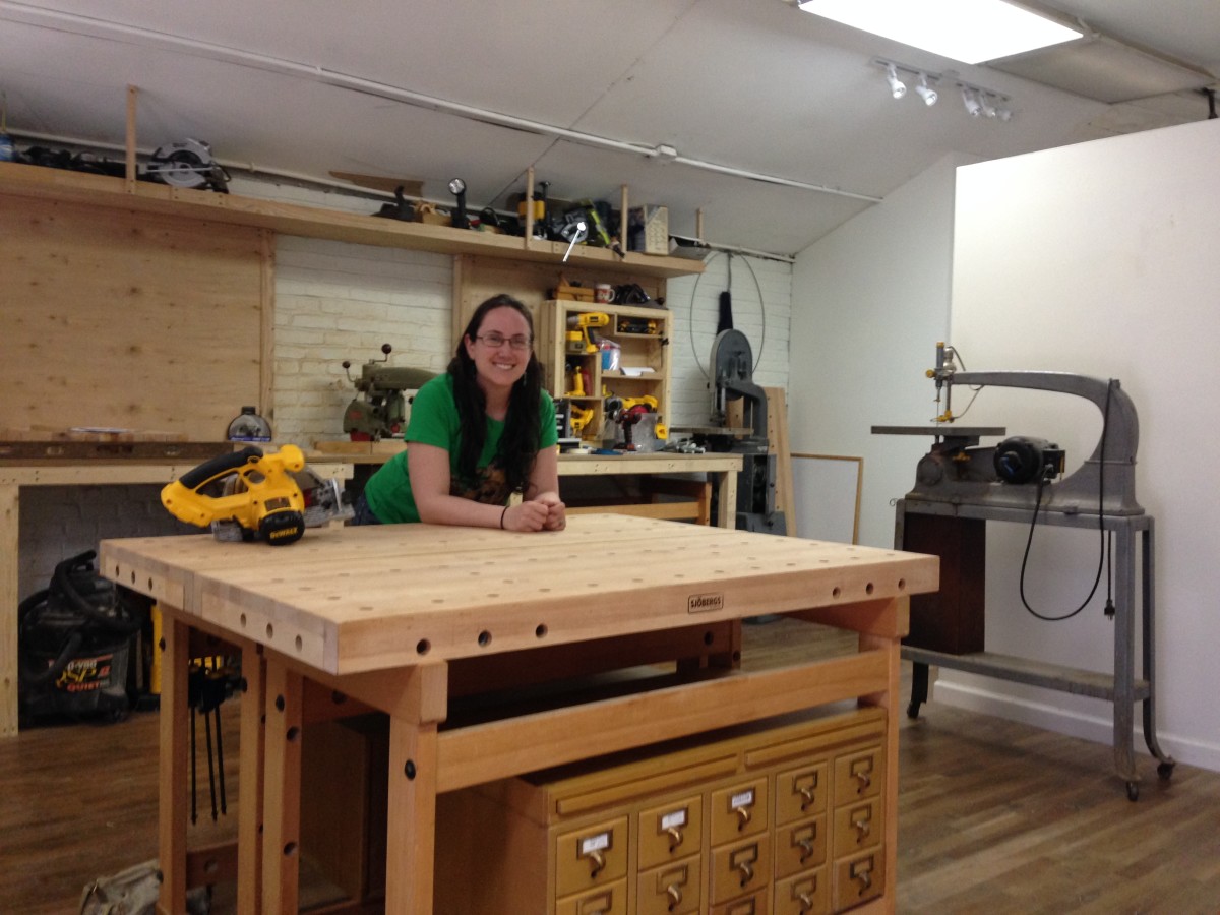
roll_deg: -1.5
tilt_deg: -2.5
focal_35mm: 33
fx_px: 1163
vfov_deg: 42.9
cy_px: 458
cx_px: 610
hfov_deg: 55.4
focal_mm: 4.12
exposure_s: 1/20
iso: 160
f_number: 2.4
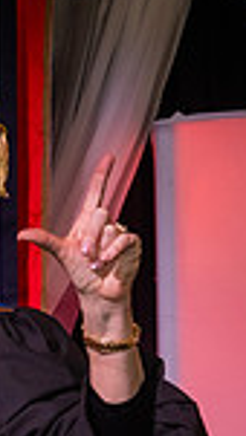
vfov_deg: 9.2
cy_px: 452
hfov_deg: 5.0
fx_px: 2700
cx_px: -472
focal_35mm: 233
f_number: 5.6
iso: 1250
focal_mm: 48
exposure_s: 1/160
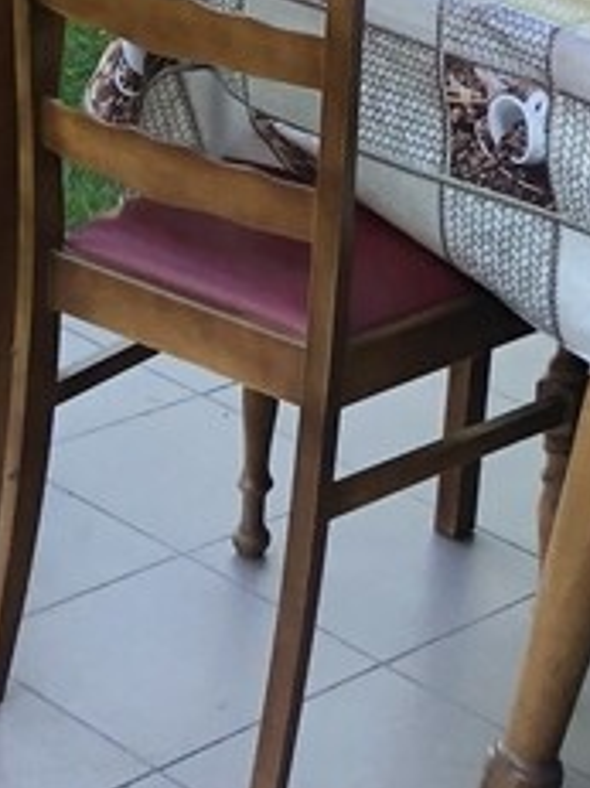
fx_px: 2821
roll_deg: -5.5
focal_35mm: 124
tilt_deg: -0.9
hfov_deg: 11.8
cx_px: 559
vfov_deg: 13.7
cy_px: -740
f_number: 1.8
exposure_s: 1/120
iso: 32
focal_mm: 4
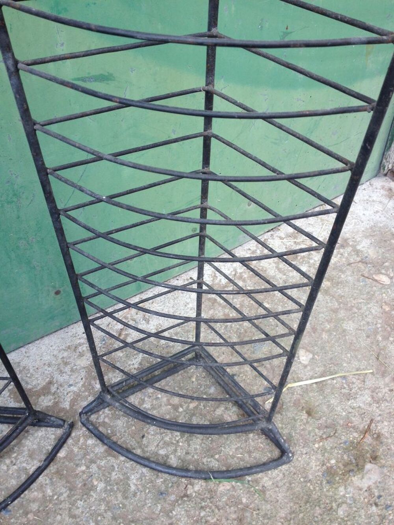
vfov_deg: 52.6
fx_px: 531
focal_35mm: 35
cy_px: 262
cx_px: 197
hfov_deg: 40.7
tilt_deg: -48.9
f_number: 2.4
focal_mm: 4.28
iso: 50
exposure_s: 1/120
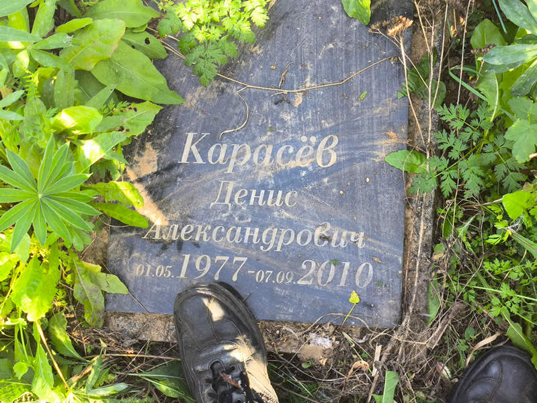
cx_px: 268
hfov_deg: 38.2
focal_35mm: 50
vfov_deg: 29.1
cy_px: 202
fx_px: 776
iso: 80
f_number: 1.7
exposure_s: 1/100
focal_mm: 4.71
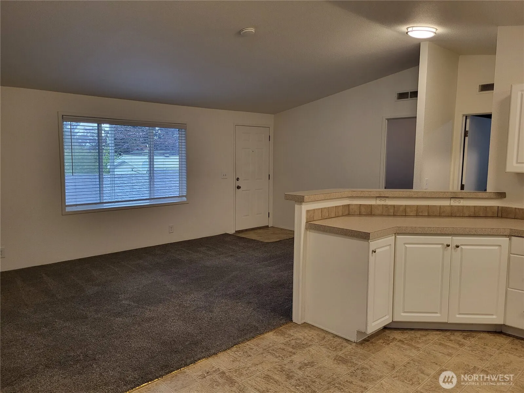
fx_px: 394
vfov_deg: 53.1
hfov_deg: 67.3
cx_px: 262
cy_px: 196
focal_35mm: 26
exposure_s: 1/120
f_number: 1.8
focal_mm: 5.4
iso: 250
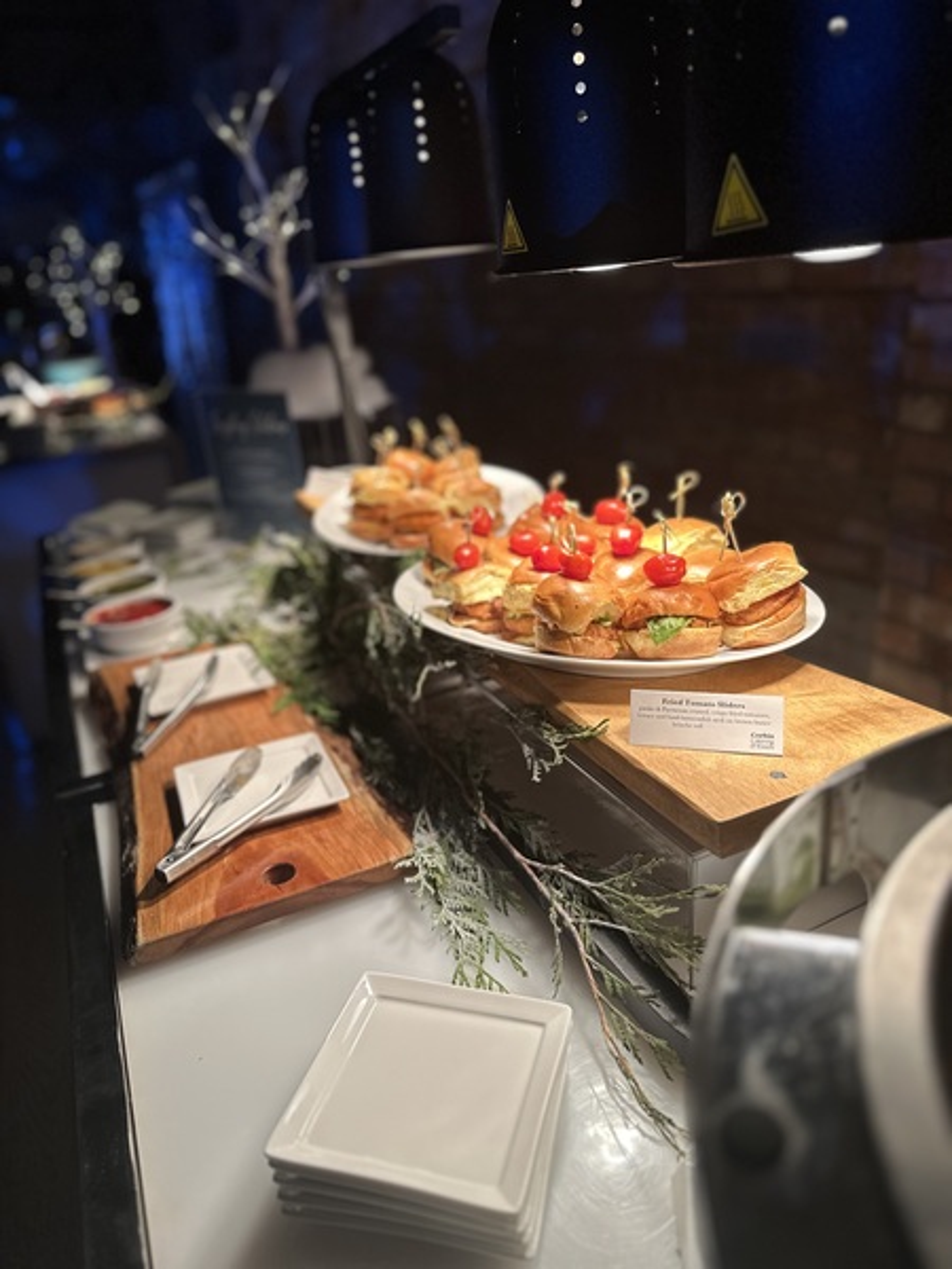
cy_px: 634
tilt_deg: -22.2
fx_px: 880
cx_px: 476
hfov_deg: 56.8
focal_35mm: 24
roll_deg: +3.1
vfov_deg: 71.6
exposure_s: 1/183
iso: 64
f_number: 1.78
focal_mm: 6.86
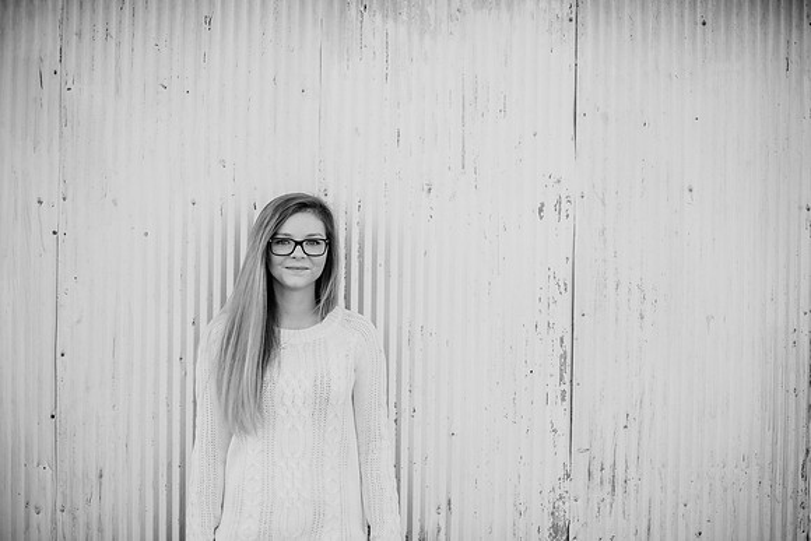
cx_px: 406
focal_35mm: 50
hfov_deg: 39.6
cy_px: 270
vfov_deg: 27.0
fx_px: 1127
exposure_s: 1/1250
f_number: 2
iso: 100
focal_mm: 50
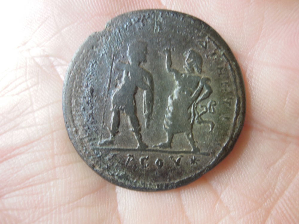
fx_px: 207
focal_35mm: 24
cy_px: 112
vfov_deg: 56.8
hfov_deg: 71.6
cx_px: 150
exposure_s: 1/30
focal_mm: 4.3
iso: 250
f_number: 2.8
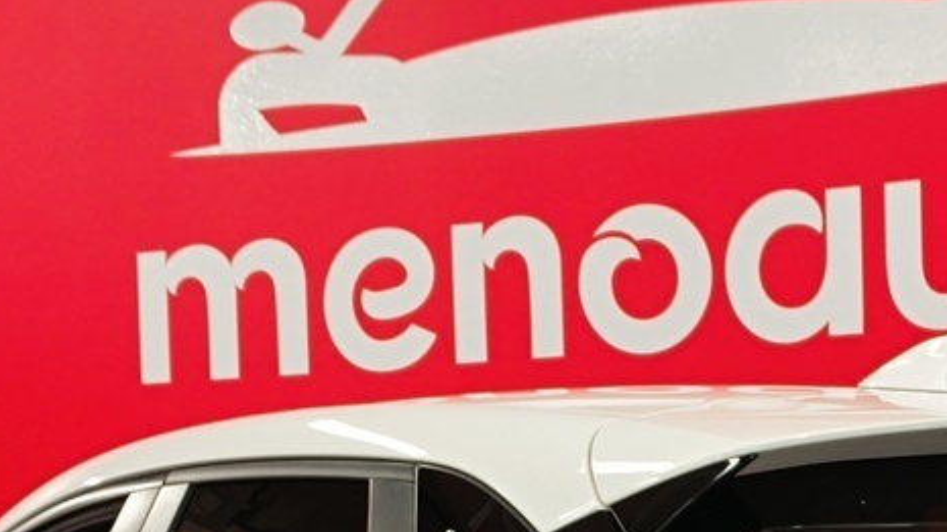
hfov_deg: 25.9
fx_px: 2033
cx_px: 723
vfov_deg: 13.7
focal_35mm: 81
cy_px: 870
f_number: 1.88
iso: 228
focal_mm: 5.59
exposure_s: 1/101
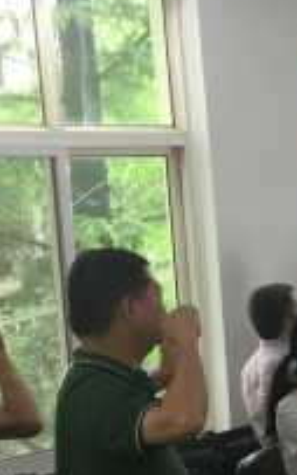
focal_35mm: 109
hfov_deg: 11.0
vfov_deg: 19.0
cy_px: 332
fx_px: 1411
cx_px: 578
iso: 50
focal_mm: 4.15
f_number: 2.2
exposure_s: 1/33
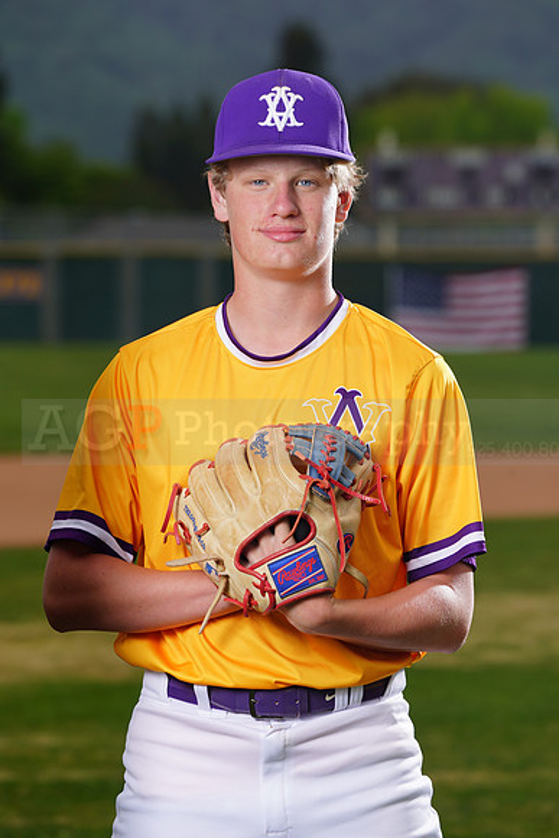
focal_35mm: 218
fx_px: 5074
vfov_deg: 9.4
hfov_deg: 6.3
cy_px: 419
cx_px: 280
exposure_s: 1/250
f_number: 8
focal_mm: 218
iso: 100
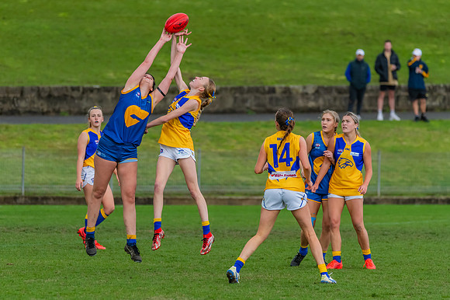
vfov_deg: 3.7
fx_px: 4623
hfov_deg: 5.6
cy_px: 147
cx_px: 191
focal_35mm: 370
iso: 1600
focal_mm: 320
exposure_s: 1/1600
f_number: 5.6
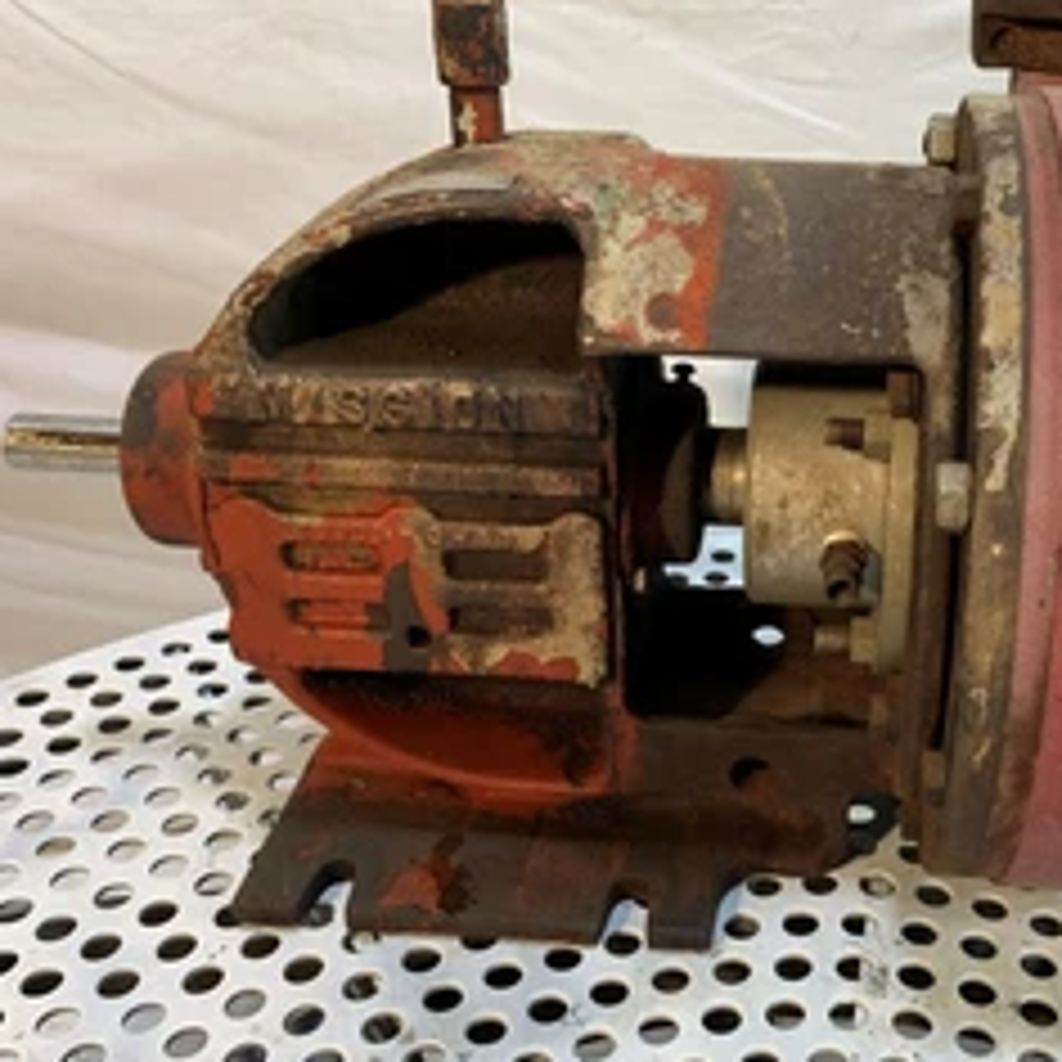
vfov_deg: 42.8
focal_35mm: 39
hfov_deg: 41.7
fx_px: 1354
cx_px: 788
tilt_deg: -28.9
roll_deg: -0.1
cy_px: 526
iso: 50
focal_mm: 4.25
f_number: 1.8
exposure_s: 1/120
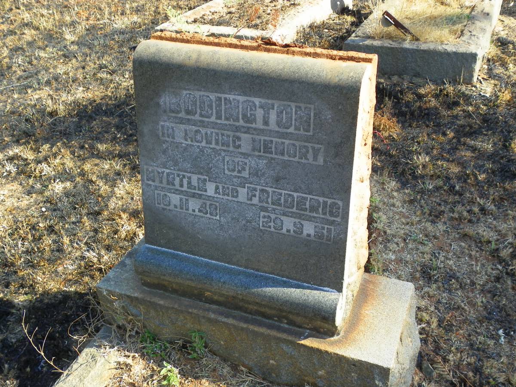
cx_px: 258
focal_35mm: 37
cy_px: 194
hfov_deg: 50.1
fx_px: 552
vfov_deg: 38.7
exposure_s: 1/160
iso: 64
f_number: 3.2
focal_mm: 6.6
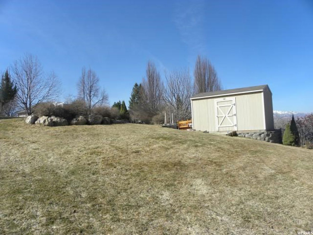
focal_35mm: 26
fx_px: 235
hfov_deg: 67.3
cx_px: 156
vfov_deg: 53.1
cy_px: 118
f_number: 5.6
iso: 64
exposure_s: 1/346
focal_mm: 4.6
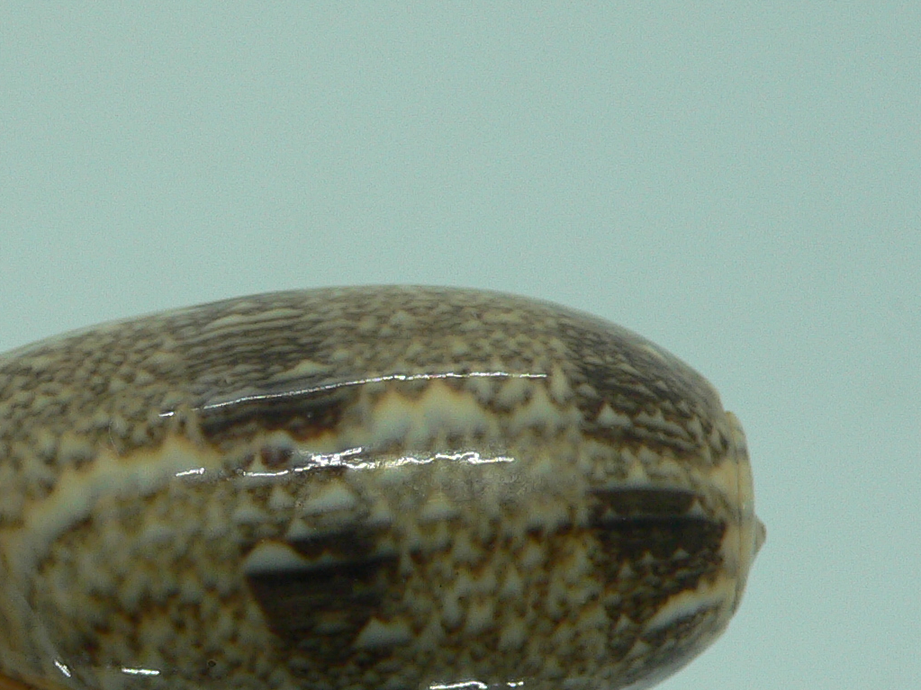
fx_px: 1836
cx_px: 269
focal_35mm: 69
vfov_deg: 20.7
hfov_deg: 27.9
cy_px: 657
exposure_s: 1/60
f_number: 2.8
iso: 100
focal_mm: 4.6
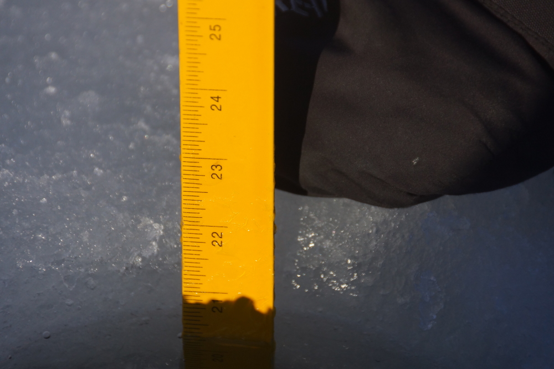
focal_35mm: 375
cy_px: 184
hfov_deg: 5.5
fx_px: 5769
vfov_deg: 3.7
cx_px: 277
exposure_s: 1/500
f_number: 7.1
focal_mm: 250
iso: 400
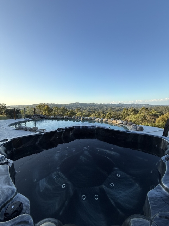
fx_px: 91
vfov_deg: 102.1
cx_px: 84
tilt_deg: -4.3
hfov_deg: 85.7
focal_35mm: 14
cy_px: 113
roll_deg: +0.1
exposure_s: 1/876
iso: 50
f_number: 2.2
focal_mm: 2.22
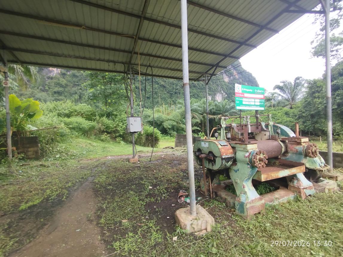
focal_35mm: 15
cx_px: 172
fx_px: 149
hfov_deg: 98.2
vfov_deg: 81.7
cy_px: 128
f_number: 2.2
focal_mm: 1.65
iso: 50
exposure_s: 1/268
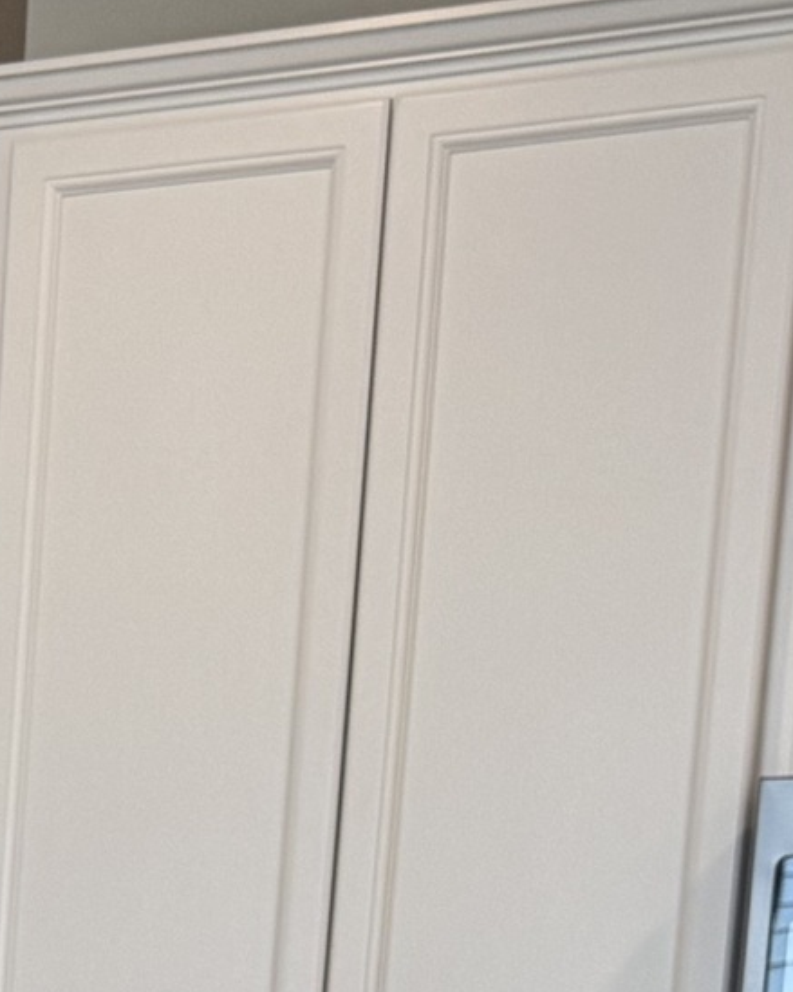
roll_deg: -1.8
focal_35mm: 131
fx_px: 3844
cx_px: -735
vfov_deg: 13.0
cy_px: 1923
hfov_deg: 10.9
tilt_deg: -11.5
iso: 64
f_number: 1.78
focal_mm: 6.76
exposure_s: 1/120
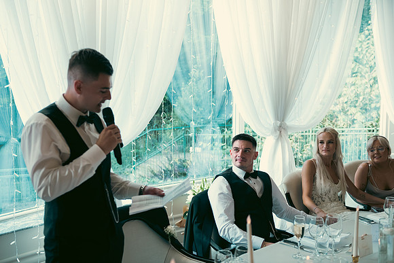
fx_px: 482
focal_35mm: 44
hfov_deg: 44.5
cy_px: 132
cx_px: 197
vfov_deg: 30.5
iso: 400
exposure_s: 1/160
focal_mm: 44
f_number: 3.5
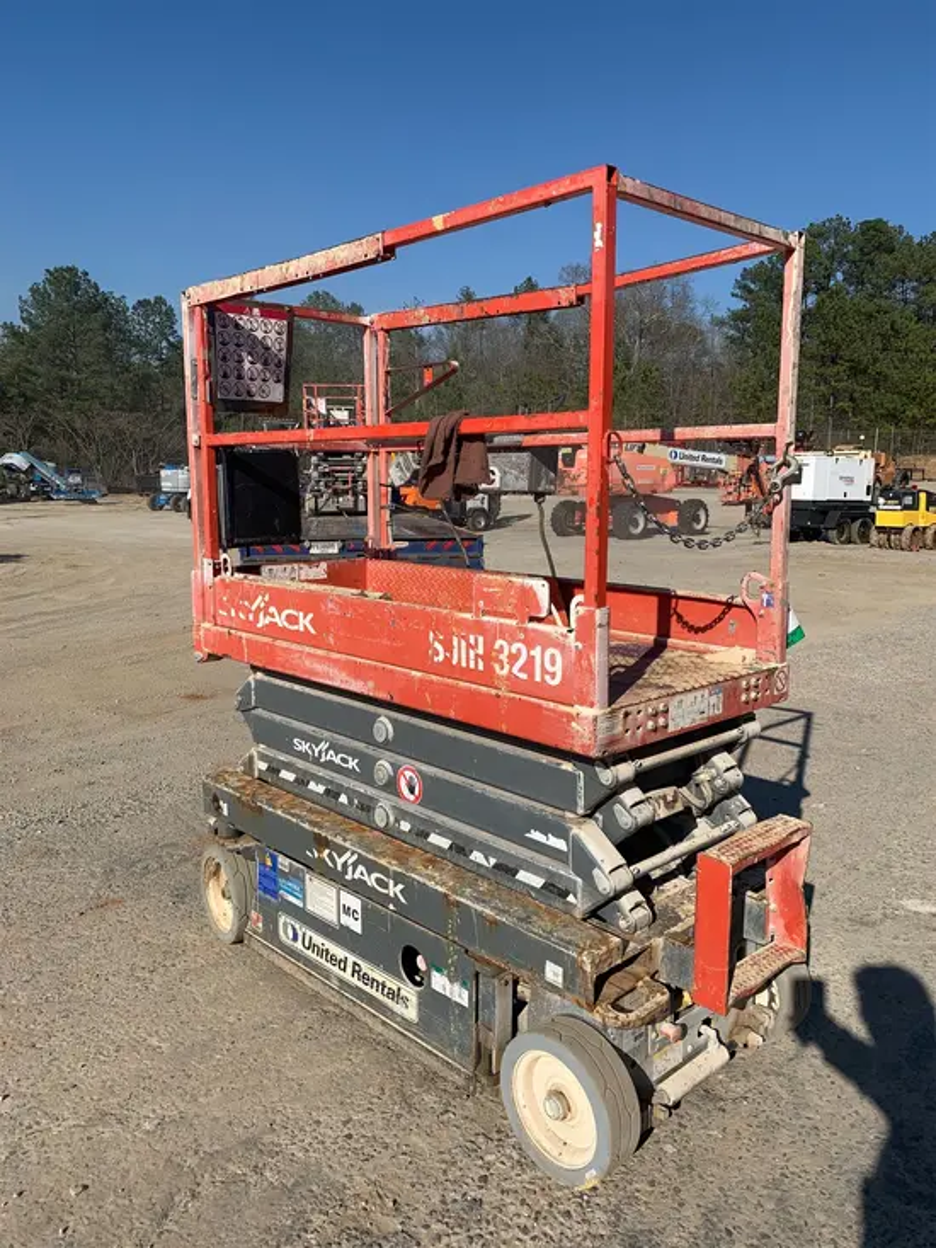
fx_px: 937
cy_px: 624
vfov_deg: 67.3
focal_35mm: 26
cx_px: 468
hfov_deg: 53.1
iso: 25
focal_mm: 4.25
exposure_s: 1/3521
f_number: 1.8
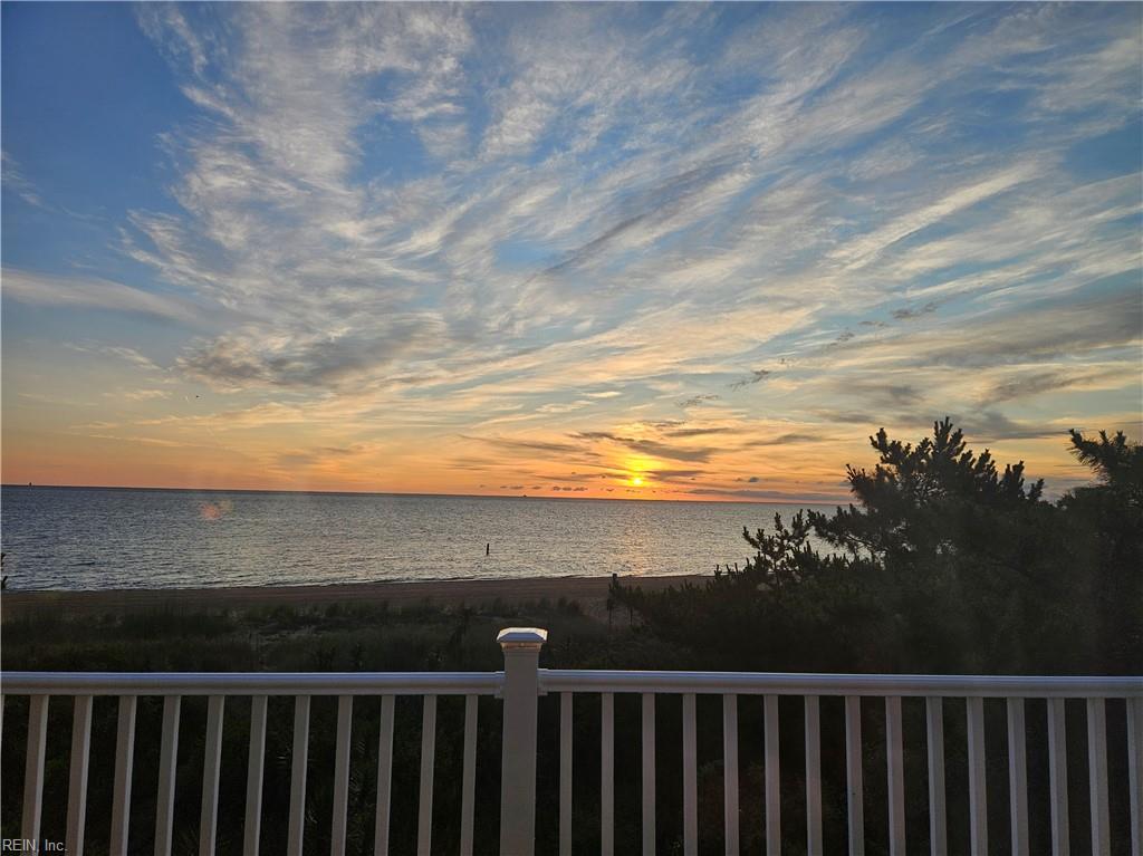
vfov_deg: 58.8
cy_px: 428
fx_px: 759
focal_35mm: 23
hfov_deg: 74.0
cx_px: 572
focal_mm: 5.4
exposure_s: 1/667
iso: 25
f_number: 1.8
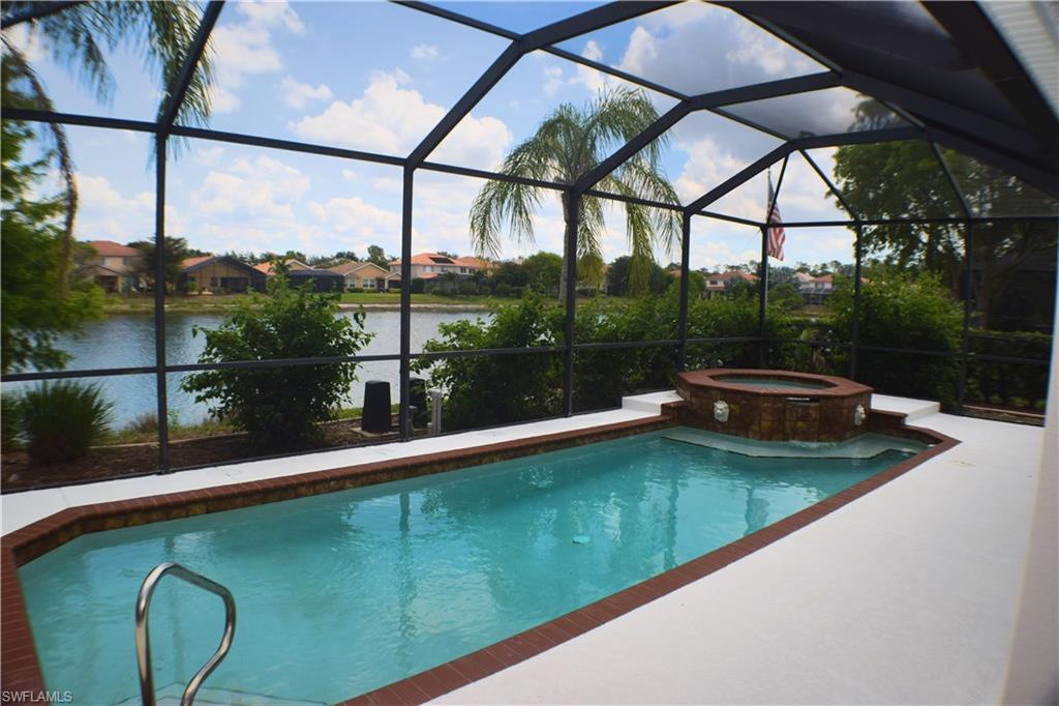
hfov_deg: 61.9
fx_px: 882
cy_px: 353
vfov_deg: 43.6
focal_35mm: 30
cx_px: 530
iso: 100
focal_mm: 20
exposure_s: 1/200
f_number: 8
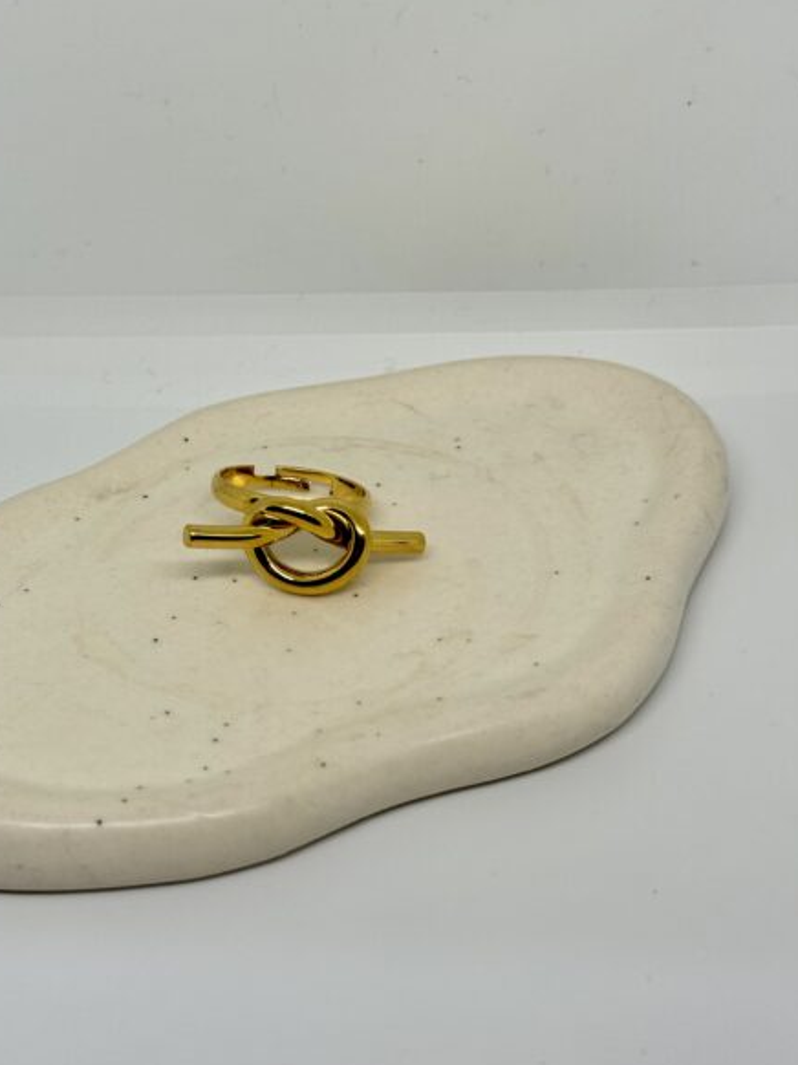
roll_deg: +2.8
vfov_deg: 29.4
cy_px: 565
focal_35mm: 66
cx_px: 289
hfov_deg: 22.2
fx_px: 2030
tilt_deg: -33.6
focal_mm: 6.76
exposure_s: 1/374
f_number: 1.78
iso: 64
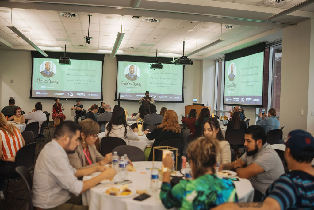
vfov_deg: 38.9
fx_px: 297
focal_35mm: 34
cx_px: 157
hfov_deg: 55.8
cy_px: 105
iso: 640
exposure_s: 1/200
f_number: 1.8
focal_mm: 23
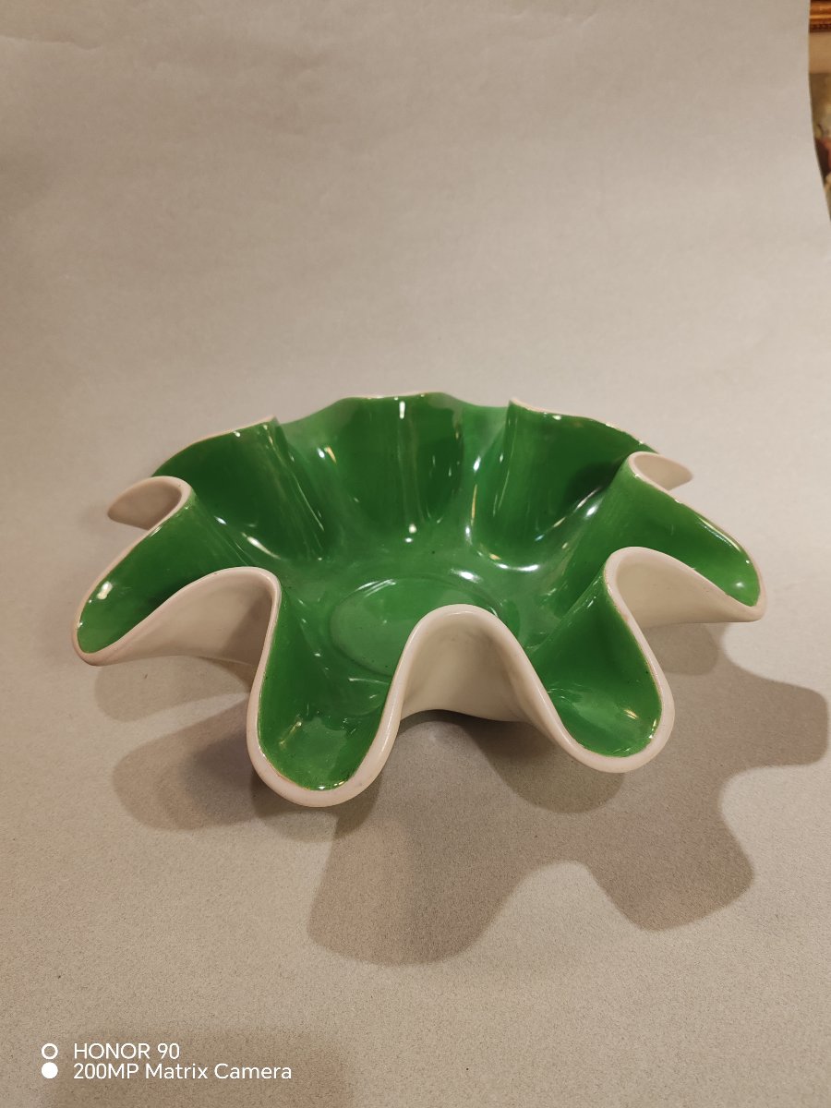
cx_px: 416
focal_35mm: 27
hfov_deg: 51.4
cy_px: 554
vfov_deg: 65.3
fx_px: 864
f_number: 1.9
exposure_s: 1/100
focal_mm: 6.12
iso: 640
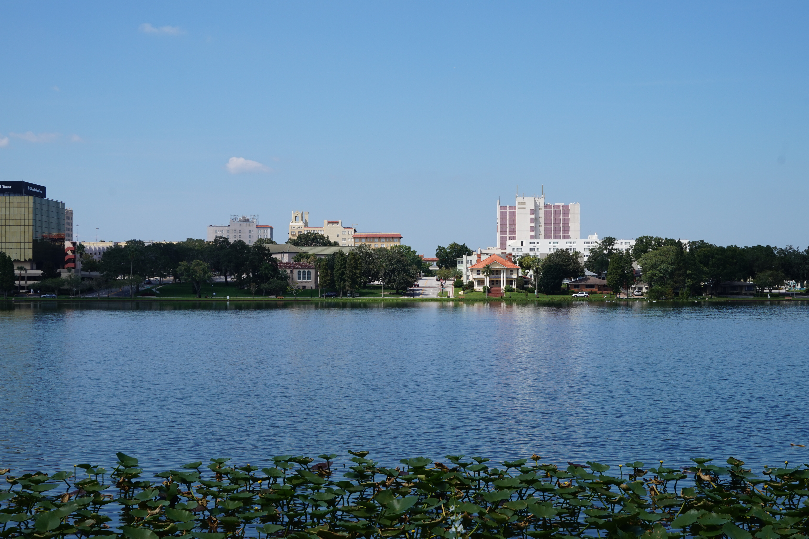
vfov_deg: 23.2
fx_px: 1314
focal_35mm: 58
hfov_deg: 34.2
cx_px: 404
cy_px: 270
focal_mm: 39
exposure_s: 1/125
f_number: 14
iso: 100
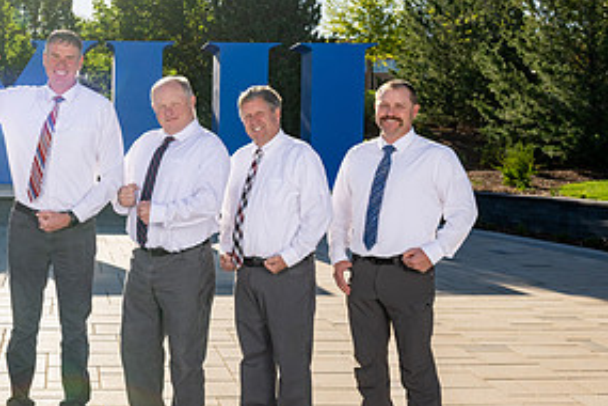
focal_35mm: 57
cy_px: 202
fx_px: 963
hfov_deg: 33.1
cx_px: 49
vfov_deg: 23.8
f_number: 6.3
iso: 200
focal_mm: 28
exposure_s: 1/640
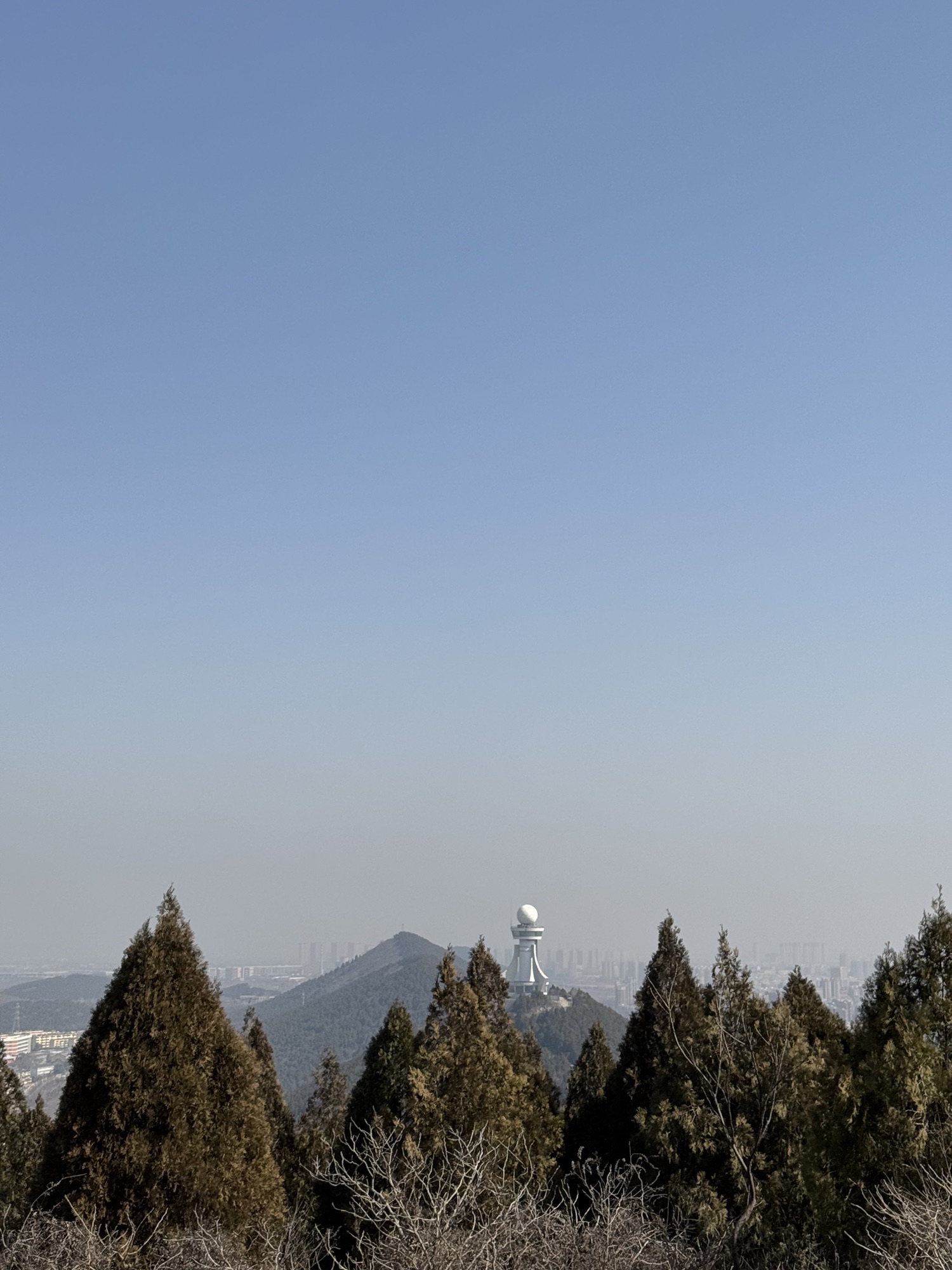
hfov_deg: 30.3
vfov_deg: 39.7
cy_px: 635
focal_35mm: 48
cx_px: 476
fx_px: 1760
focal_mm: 6.76
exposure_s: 1/7092
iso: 64
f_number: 1.78
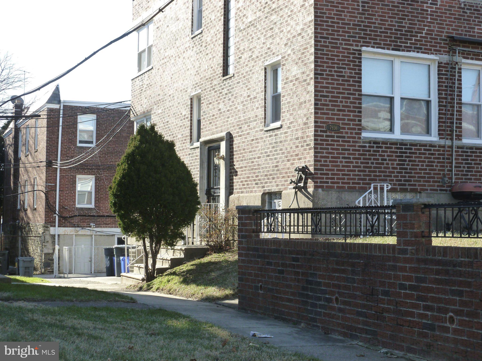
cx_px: 241
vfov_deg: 25.7
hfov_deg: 33.8
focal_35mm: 57
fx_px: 794
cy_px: 180
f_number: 4
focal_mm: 10.2
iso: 160
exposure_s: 1/320
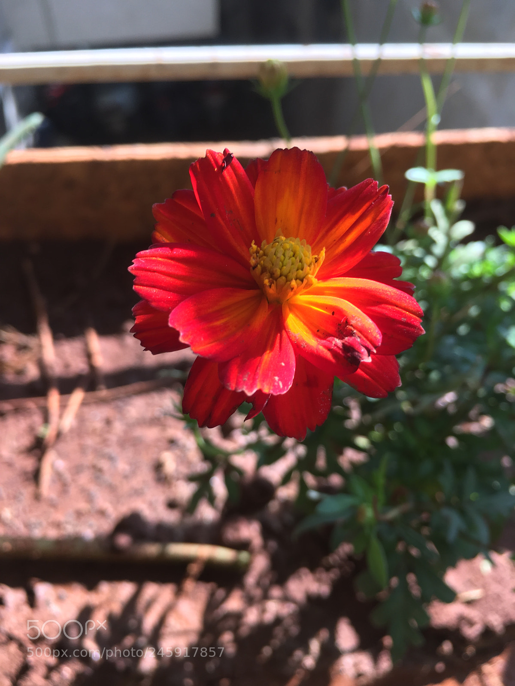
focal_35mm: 29
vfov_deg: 61.7
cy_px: 343
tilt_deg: -50.3
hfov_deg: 48.2
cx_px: 258
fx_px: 575
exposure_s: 1/133
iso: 25
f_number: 2.2
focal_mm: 4.15
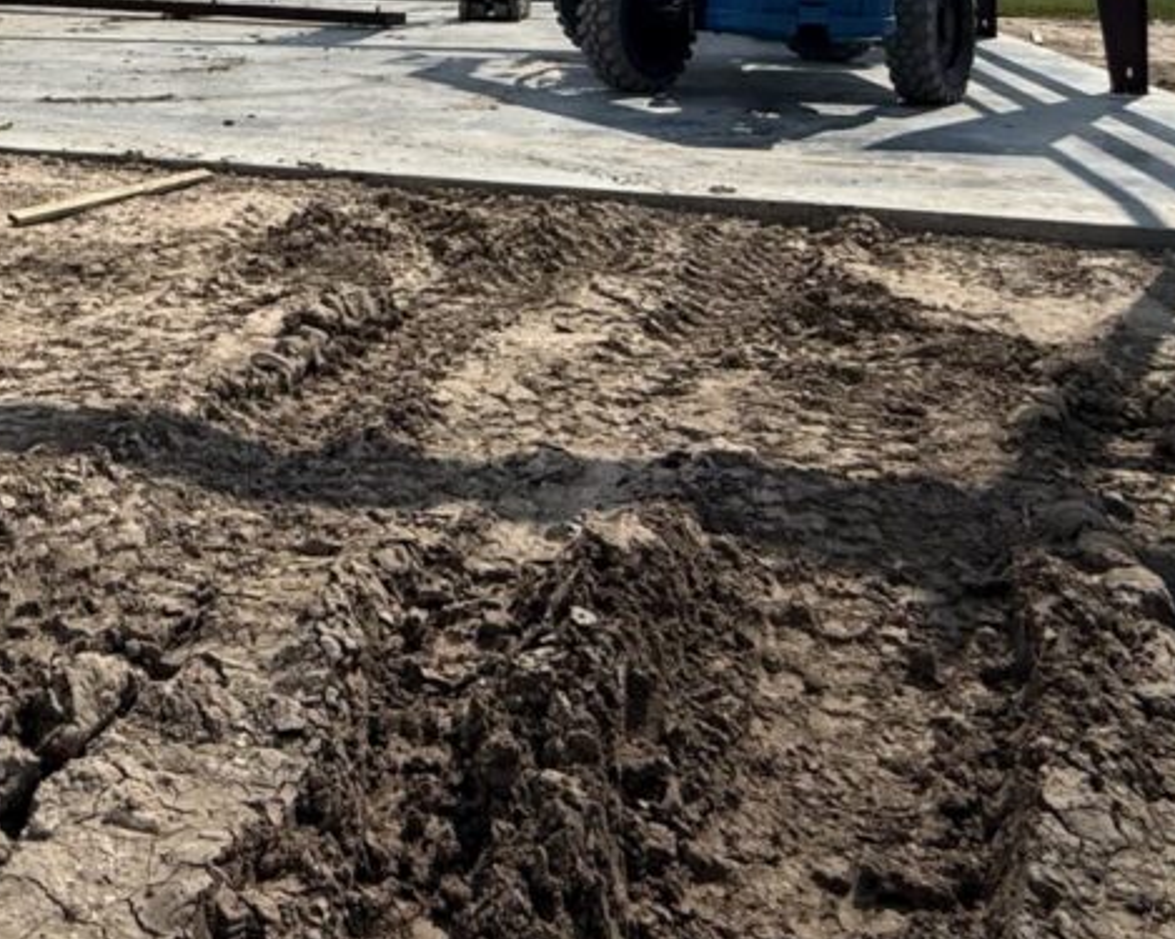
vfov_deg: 31.5
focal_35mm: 42
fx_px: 1460
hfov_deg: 39.4
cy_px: -103
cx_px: 40
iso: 50
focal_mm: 2.22
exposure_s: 1/6173
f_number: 2.2
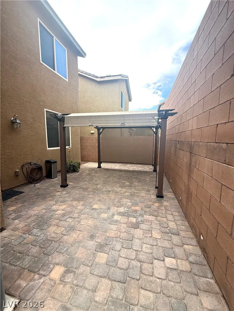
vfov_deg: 102.1
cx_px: 117
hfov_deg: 85.7
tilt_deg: -6.8
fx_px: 126
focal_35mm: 14
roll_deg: -1.7
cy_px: 156
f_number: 2.2
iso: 64
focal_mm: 2.22
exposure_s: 1/651
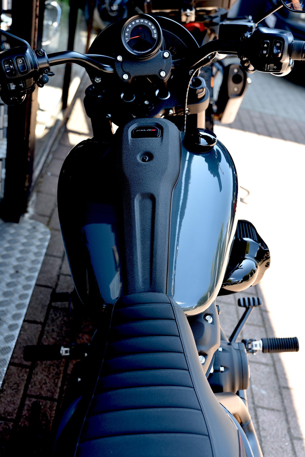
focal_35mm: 46
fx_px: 584
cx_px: 152
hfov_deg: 29.3
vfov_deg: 42.7
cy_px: 228
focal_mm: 46
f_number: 4
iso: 100
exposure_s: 1/60
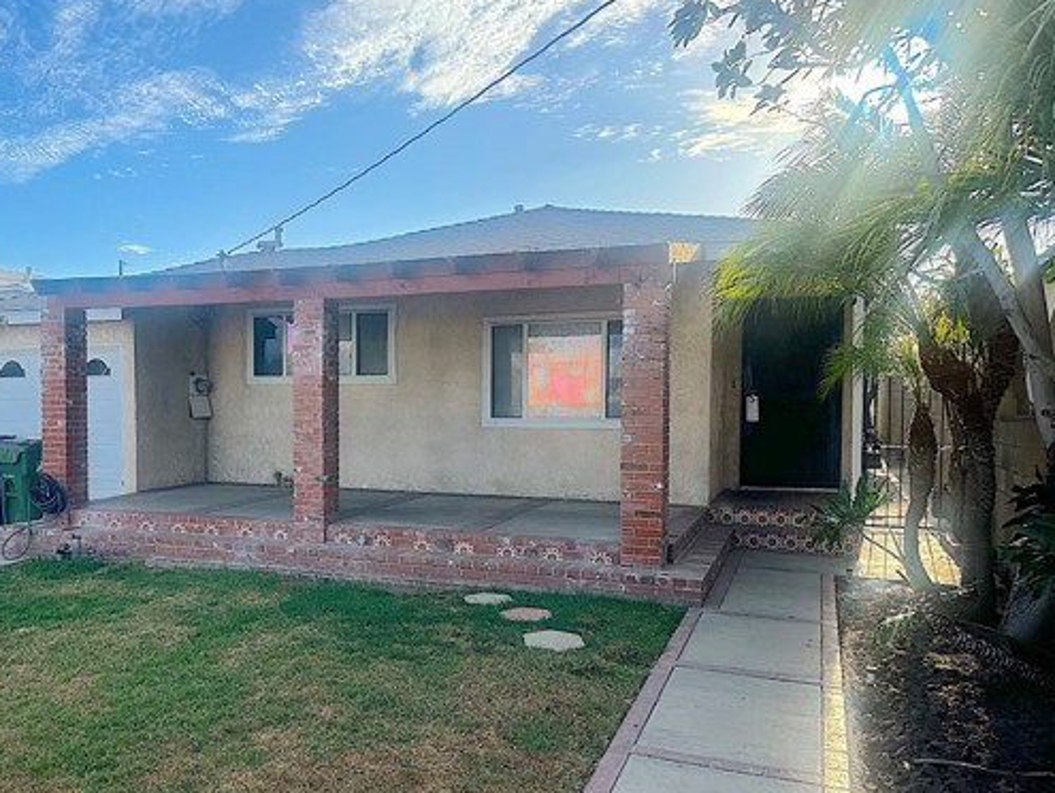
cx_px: 390
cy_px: 435
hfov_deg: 57.5
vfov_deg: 45.4
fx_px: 945
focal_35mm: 31
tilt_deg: -1.1
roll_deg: -0.1
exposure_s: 1/4184
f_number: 1.78
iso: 80
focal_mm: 6.86
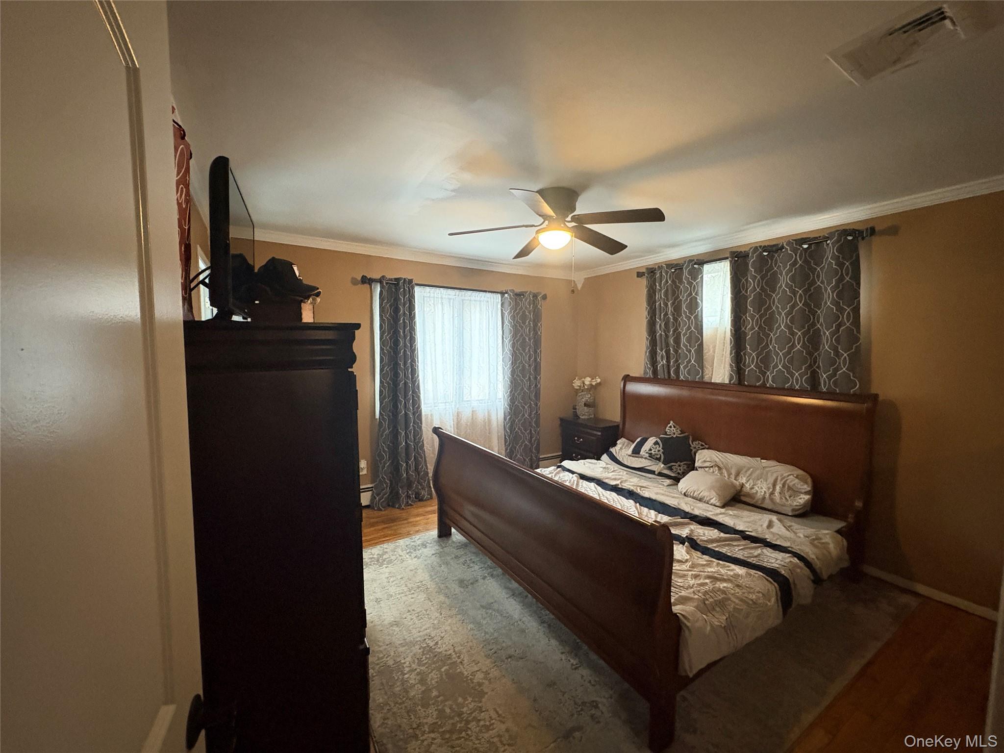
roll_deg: -0.2
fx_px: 406
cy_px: 376
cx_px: 502
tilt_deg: -4.2
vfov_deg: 85.7
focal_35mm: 14
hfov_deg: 102.1
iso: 800
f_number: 2.2
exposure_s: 1/60
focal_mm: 2.22
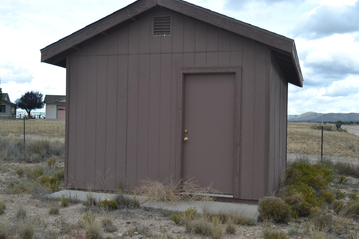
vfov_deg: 30.5
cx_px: 177
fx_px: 439
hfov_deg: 44.5
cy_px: 123
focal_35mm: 44
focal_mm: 28
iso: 100
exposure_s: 1/160
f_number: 6.3
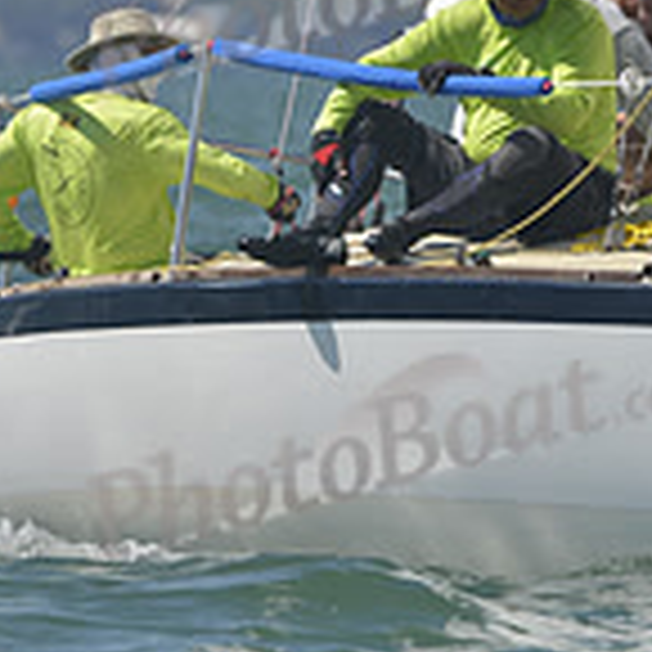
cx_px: 958
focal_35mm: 1362
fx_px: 29024
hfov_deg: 1.3
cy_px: 151
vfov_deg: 1.3
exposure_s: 1/1000
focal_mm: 400
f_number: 8
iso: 200
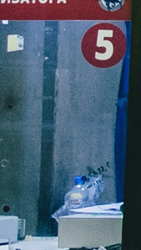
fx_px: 1789
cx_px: 707
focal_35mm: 269
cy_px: -69
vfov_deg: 7.9
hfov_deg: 4.0
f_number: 3.2
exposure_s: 1/40
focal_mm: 14
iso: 400
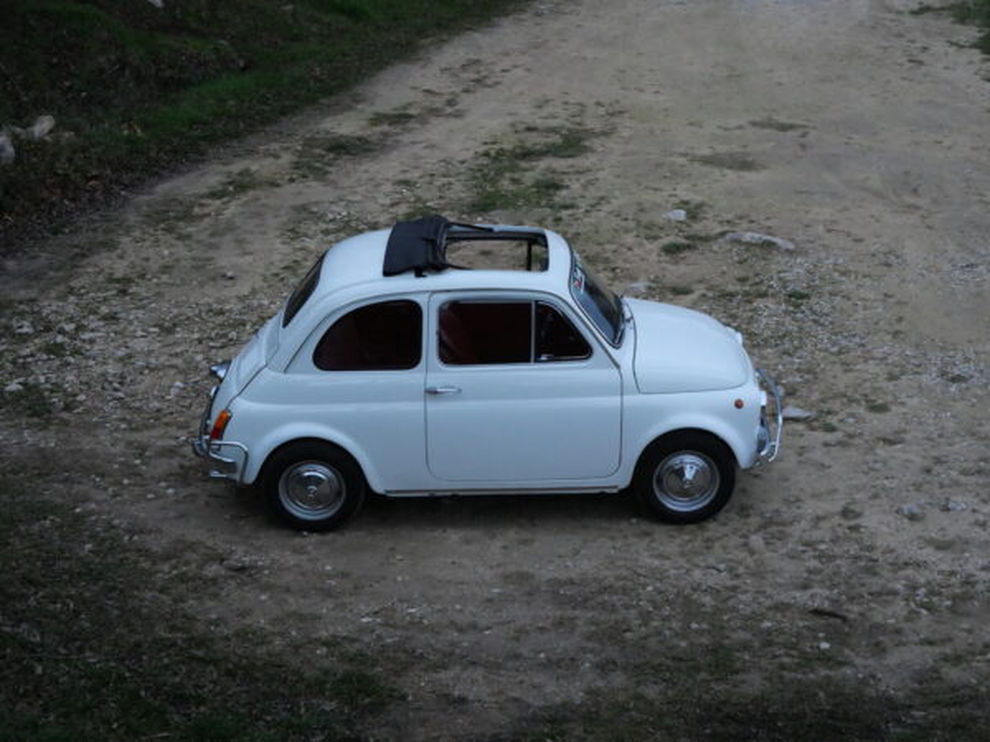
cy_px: 371
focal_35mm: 50
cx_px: 495
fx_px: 1430
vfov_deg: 29.1
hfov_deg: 38.2
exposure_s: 1/30
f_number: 4.5
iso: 3200
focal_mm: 25
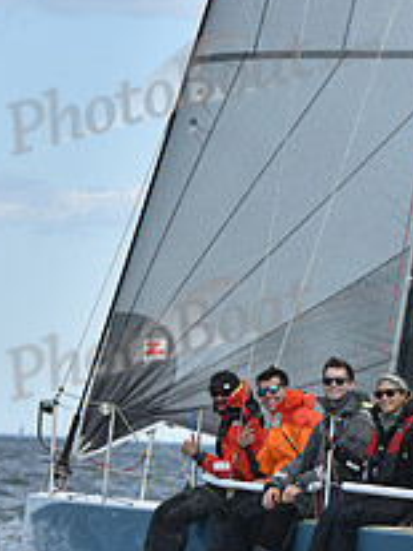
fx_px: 7070
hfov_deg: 3.3
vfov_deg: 4.5
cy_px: 433
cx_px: 522
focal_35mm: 444
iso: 320
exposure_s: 1/1000
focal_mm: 165
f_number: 8
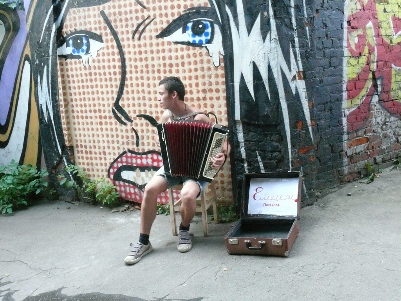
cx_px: 200
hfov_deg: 52.6
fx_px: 405
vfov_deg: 40.7
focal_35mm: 35
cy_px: 150
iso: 800
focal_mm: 7.4
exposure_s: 1/40
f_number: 9
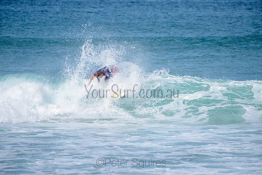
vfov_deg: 2.8
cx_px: 131
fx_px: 3640
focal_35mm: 500
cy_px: 88
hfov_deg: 4.1
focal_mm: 500
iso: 250
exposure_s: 1/2500
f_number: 6.3
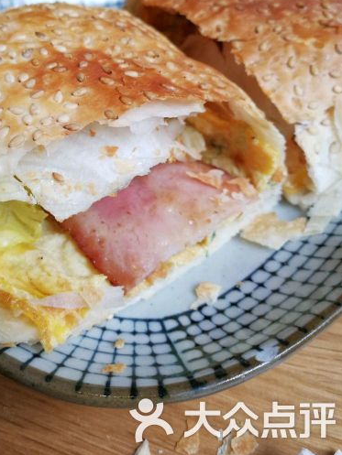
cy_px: 147
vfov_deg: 48.1
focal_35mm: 38
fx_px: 500
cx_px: 119
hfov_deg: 37.4
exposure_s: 1/50
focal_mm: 3.95
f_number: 4
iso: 80
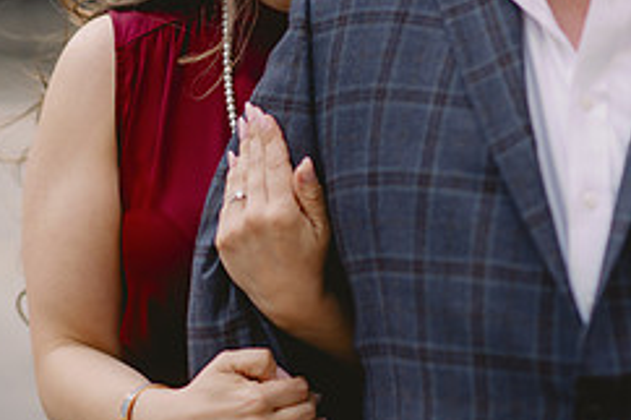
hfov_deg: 13.0
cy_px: 149
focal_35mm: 158
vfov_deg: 8.7
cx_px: 355
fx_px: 2767
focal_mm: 85
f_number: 2
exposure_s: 1/640
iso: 200
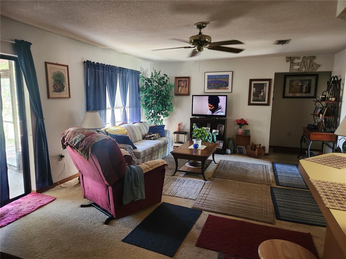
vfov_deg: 58.9
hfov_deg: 73.9
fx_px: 230
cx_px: 173
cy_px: 130
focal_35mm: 23
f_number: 1.8
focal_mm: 5.4
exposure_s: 1/34.3
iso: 250
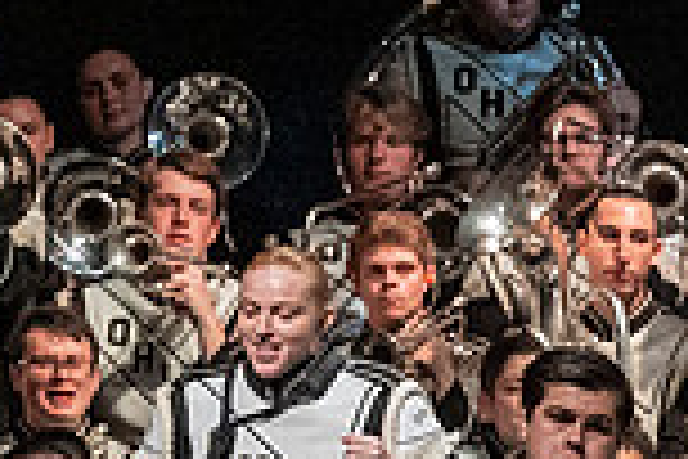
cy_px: 706
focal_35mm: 797
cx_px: 1129
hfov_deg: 2.6
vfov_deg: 1.7
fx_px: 15230
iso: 4000
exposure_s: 1/500
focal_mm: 140
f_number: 4
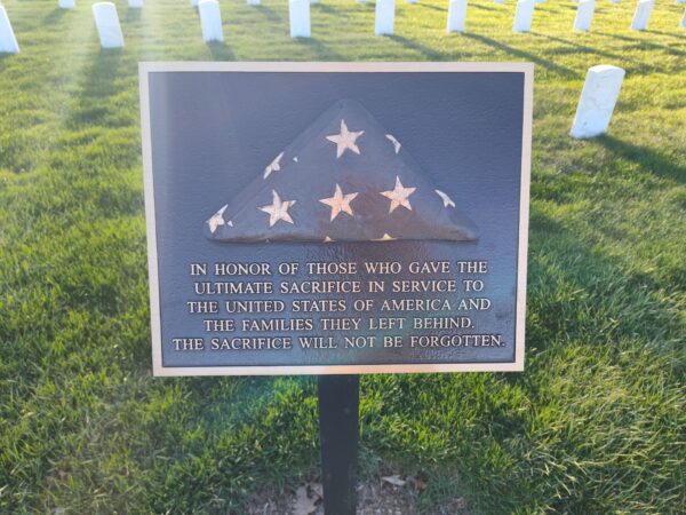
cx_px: 343
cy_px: 258
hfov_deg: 73.9
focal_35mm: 23
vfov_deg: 58.9
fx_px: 456
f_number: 1.8
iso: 149
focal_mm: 5.56
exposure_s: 1/200
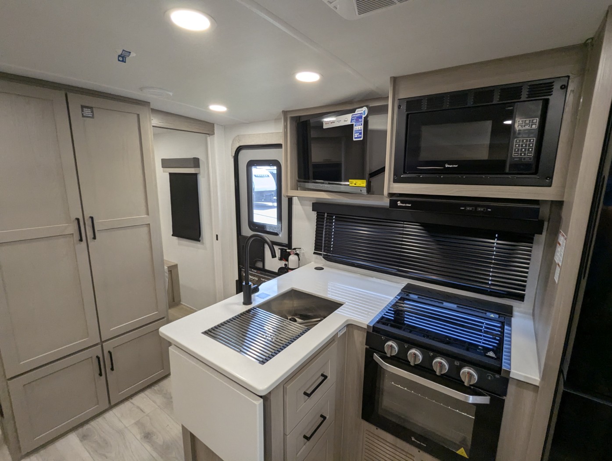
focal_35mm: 16
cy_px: 230
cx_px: 306
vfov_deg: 78.2
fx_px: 283
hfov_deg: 94.4
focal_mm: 2.35
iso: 157
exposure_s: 1/118
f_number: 2.2
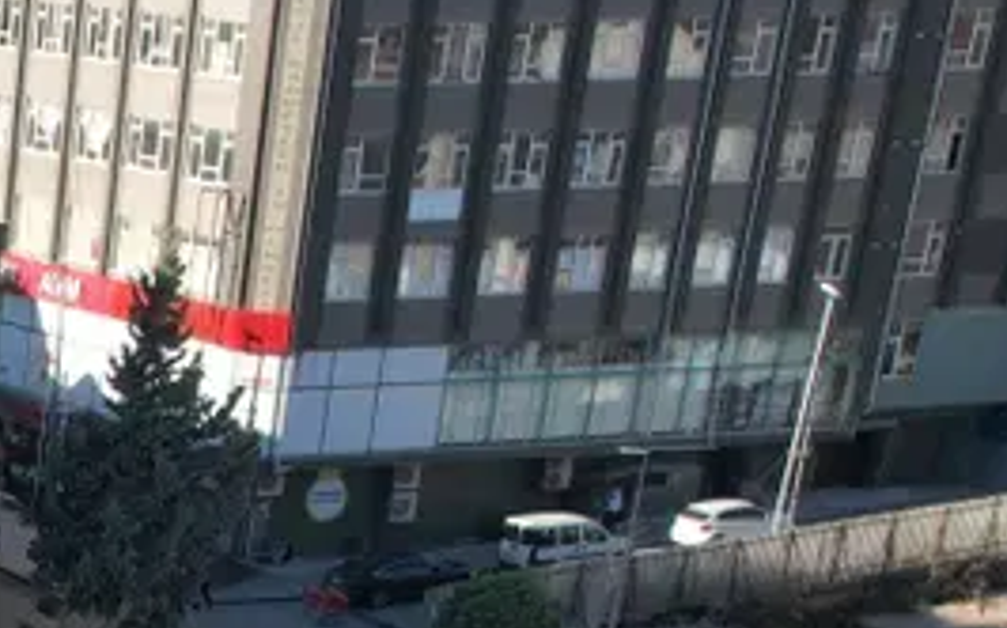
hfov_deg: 15.7
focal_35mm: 108
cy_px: 1122
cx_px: -954
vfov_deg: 11.3
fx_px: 2963
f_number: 2.8
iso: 100
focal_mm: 8.38
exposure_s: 1/1250
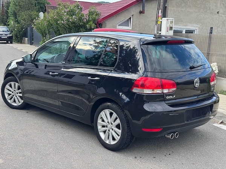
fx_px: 313
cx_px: 113
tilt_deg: -9.2
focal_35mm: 48
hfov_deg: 39.7
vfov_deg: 30.3
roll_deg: -3.3
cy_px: 84
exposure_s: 1/503
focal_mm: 6.76
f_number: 1.78
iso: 64
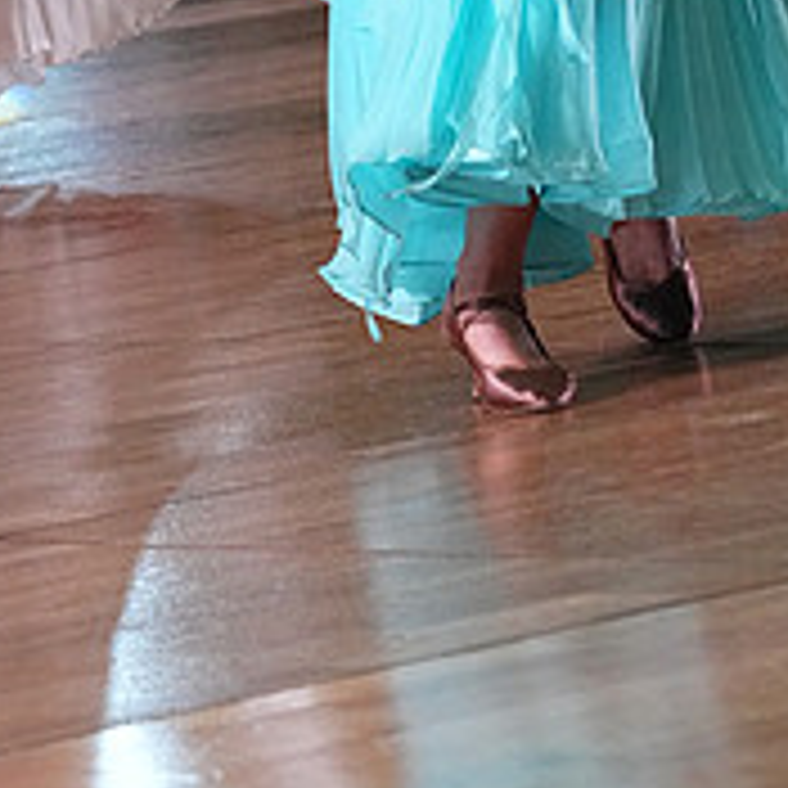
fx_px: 8422
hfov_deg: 5.3
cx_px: 808
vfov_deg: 5.3
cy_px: -491
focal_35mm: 327
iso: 6400
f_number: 5.6
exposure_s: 1/400
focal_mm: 116
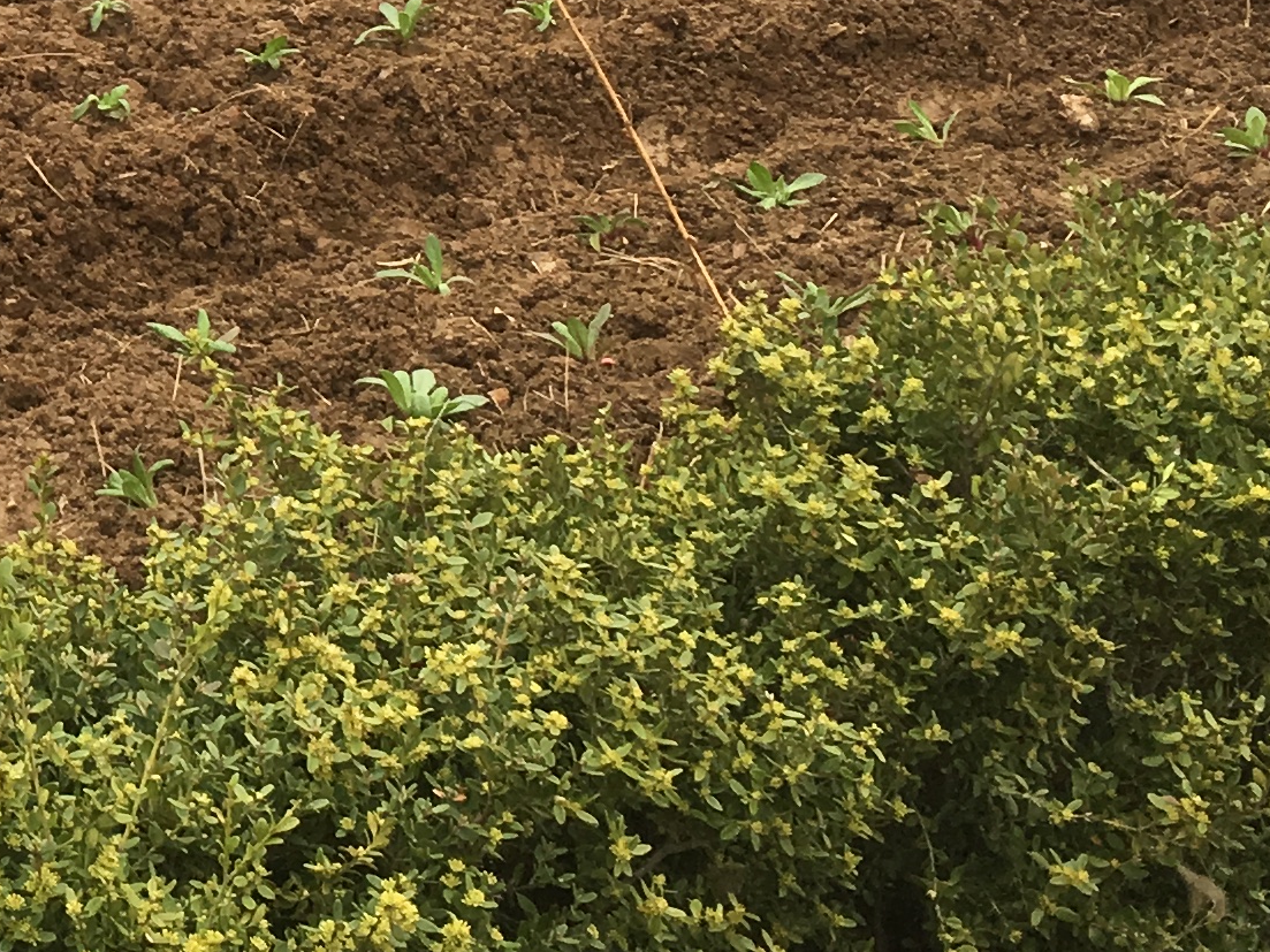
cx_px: -515
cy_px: -266
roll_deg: -2.4
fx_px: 3889
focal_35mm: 106
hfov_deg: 17.1
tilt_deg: -11.2
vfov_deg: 13.5
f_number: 2.2
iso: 25
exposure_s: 1/439
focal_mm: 4.15
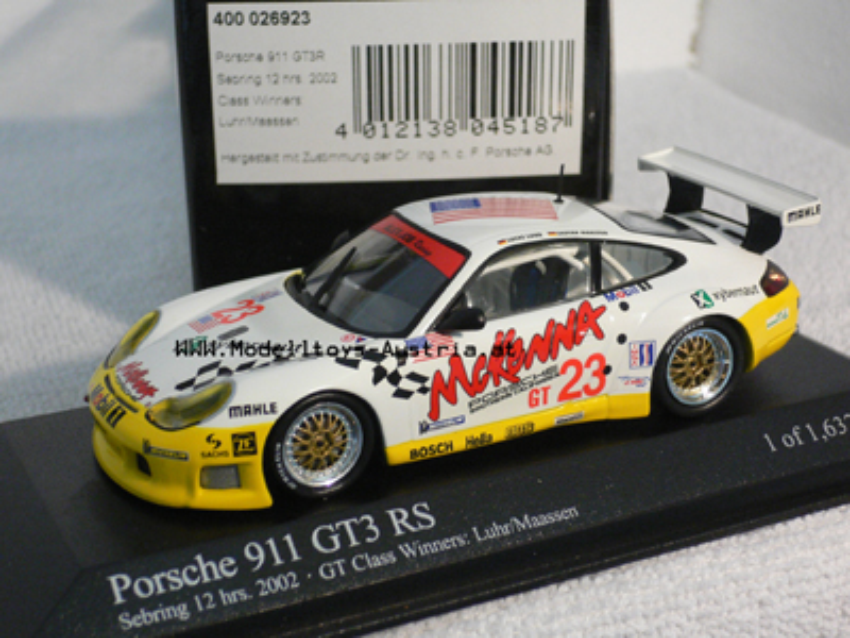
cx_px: 425
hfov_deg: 29.4
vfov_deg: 22.3
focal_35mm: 66
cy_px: 319
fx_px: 1621
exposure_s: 1/13
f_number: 4
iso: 200
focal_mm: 11
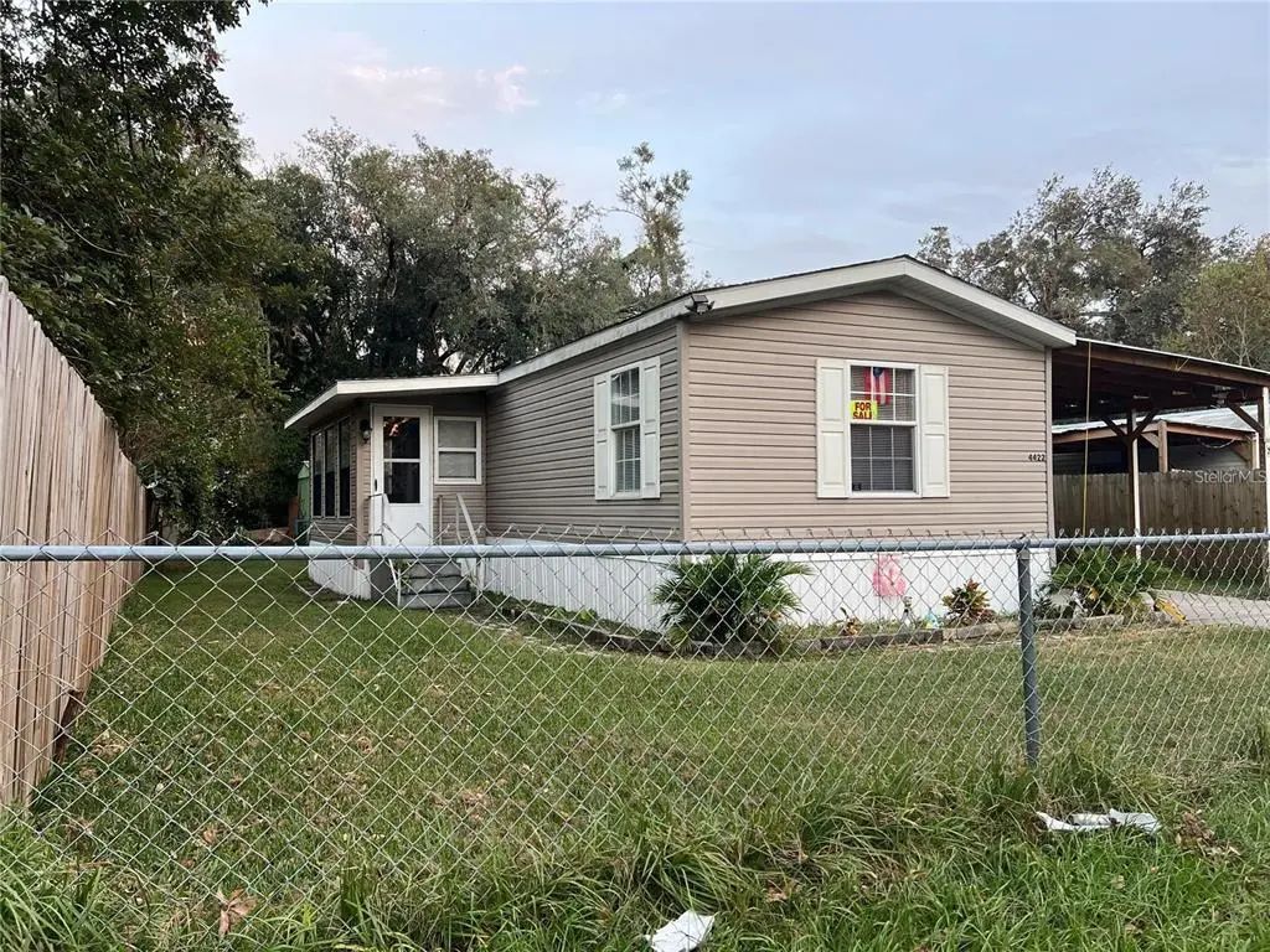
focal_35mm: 26
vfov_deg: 53.1
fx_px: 954
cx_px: 635
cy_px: 476
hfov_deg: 67.3
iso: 100
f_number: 1.5
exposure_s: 1/121
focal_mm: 5.7
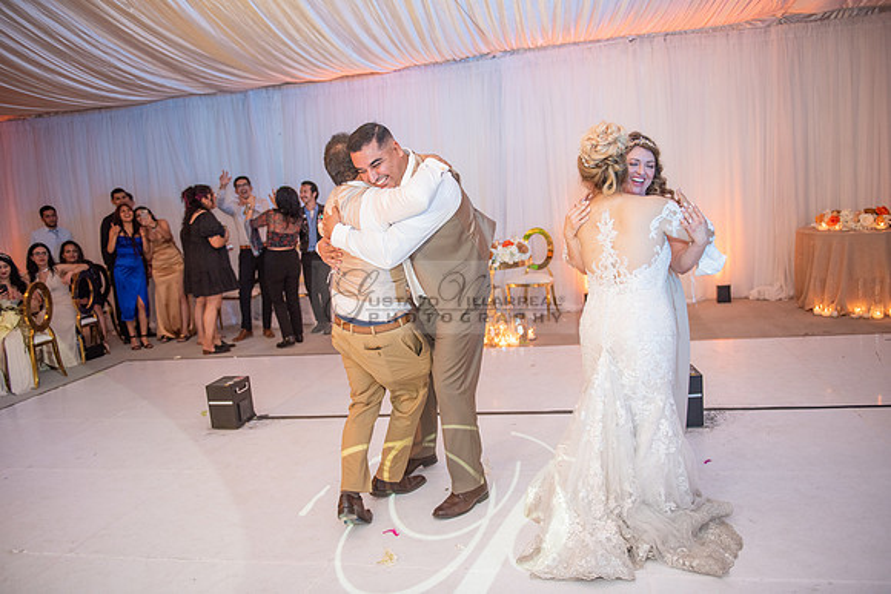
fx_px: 718
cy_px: 297
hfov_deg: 63.6
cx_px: 446
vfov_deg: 45.0
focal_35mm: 29
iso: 1000
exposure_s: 1/160
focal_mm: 29
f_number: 2.8
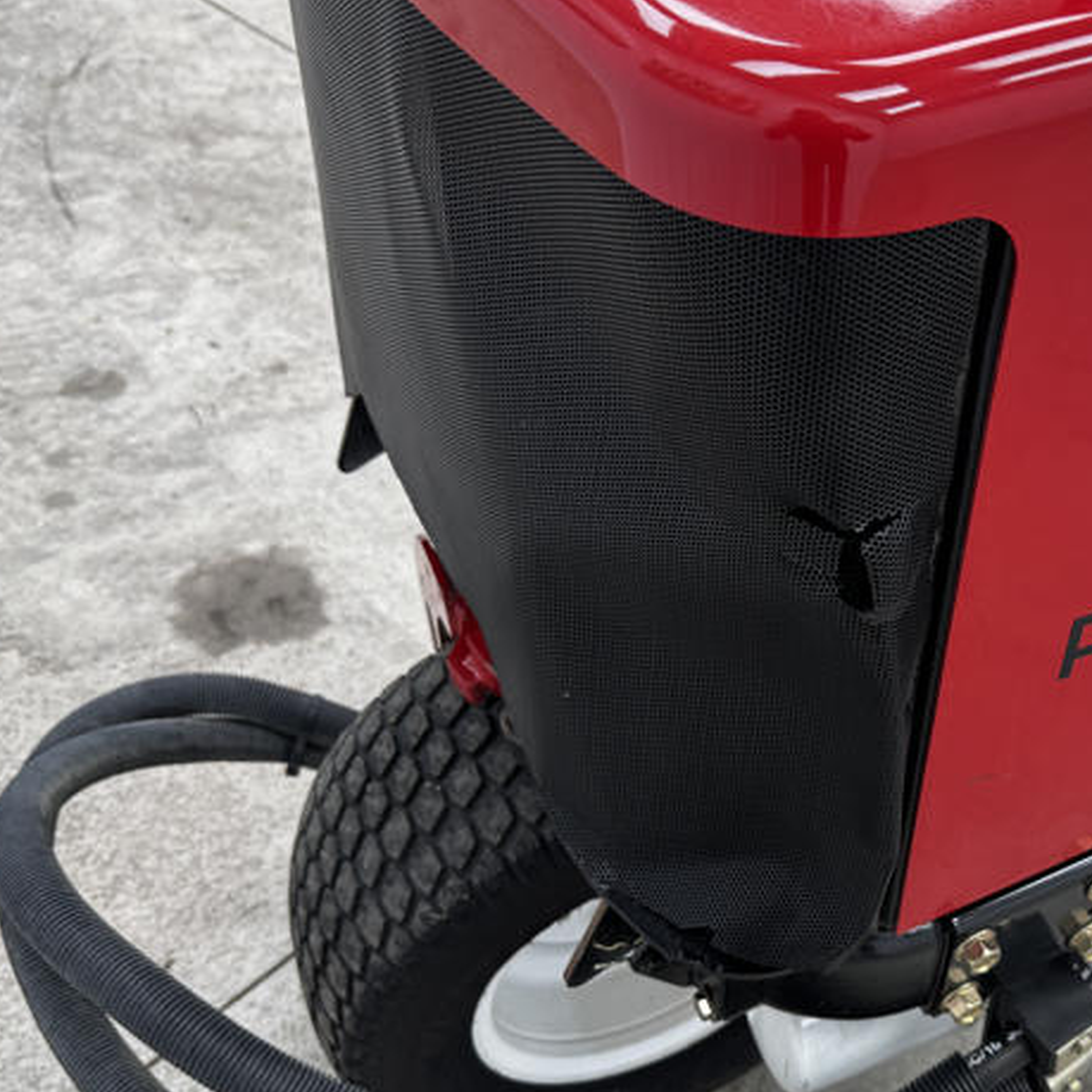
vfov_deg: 44.9
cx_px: 802
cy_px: 573
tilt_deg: -46.7
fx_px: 1321
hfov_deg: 43.7
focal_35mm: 37
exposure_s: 1/60
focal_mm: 6.76
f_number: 1.78
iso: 100
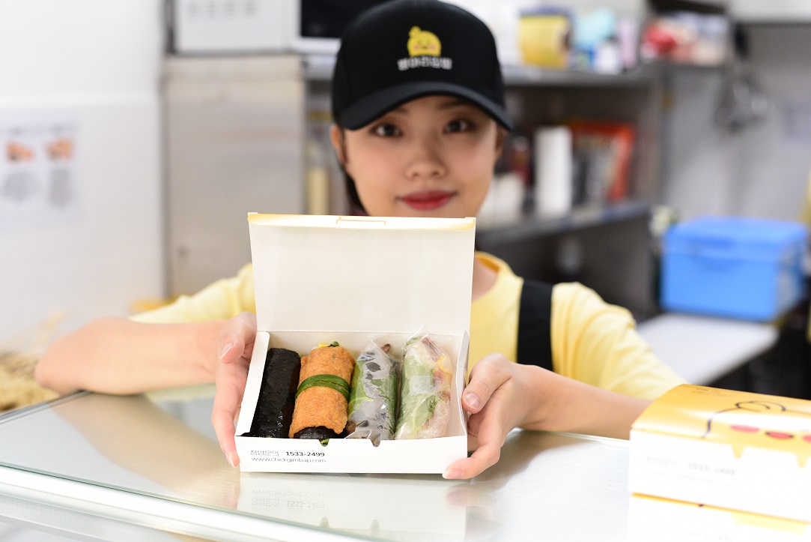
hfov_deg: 39.6
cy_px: 271
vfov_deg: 27.0
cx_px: 406
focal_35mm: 50
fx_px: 1127
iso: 1600
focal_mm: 50
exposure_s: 1/400
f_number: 4
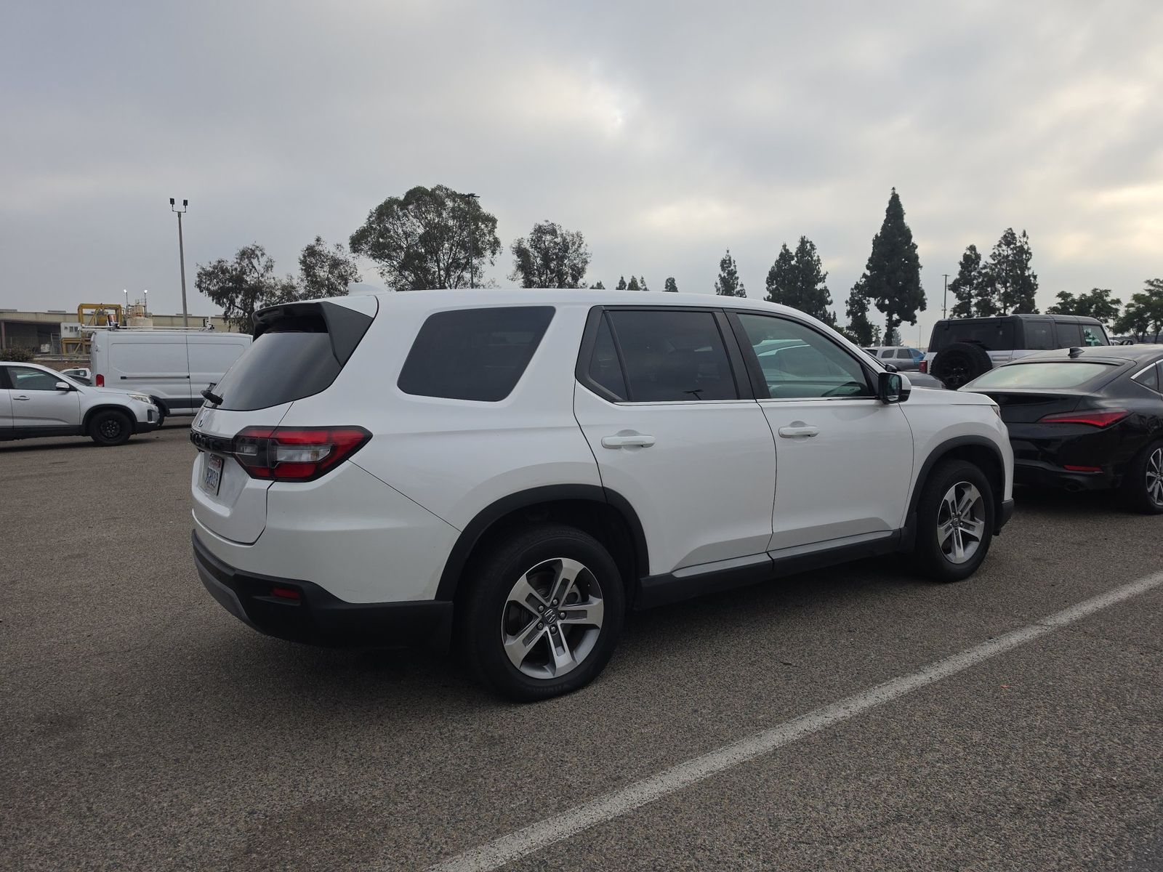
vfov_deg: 58.9
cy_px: 436
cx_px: 582
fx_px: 773
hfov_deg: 73.9
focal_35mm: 23
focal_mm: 6.5
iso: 63
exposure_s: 1/3017
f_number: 1.4
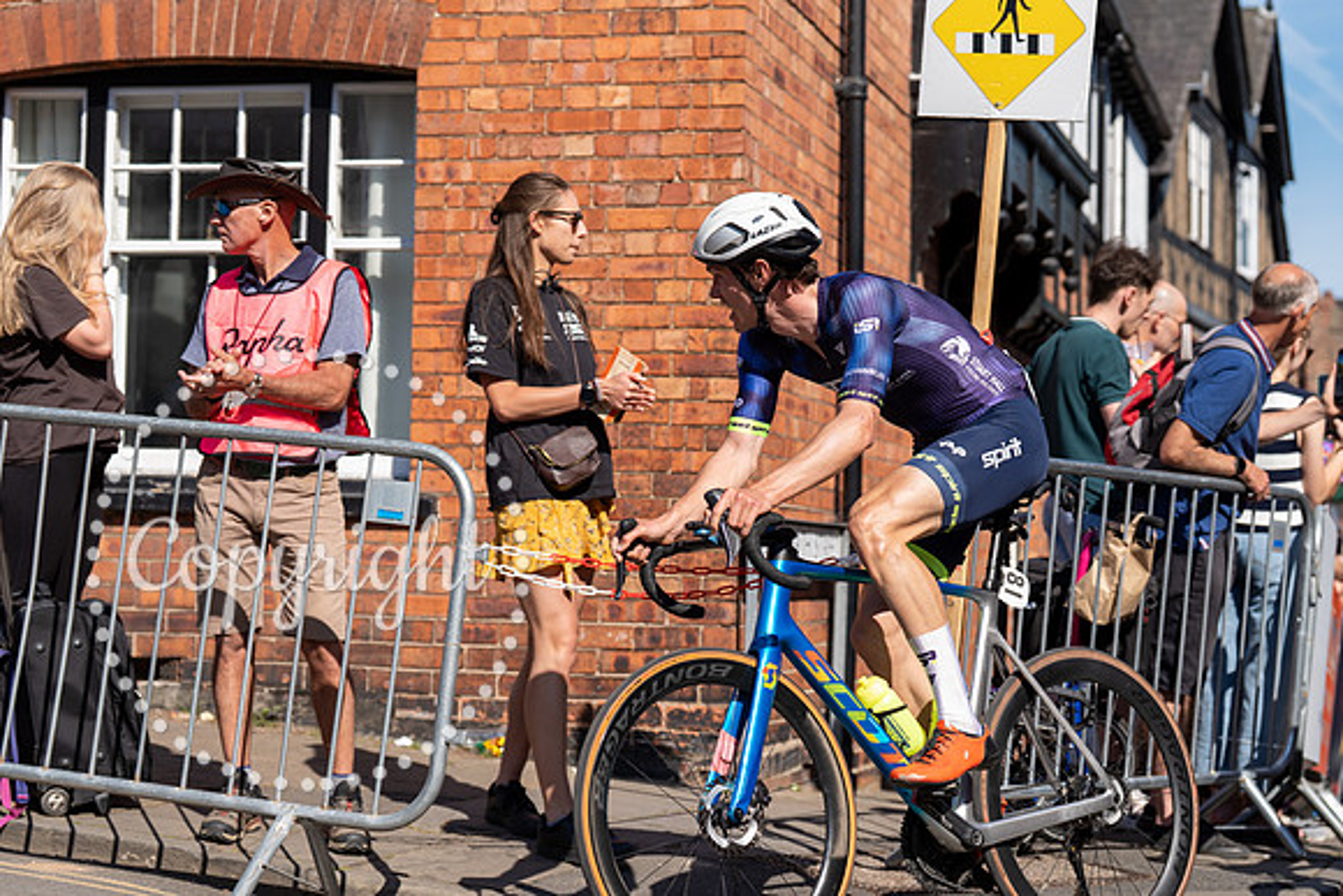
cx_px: 672
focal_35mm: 70
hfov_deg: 28.8
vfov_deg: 19.5
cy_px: 448
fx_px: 2612
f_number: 3.5
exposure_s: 1/1000
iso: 100
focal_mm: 70
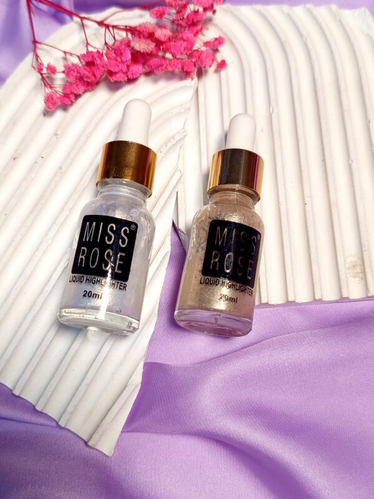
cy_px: 250
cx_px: 187
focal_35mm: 33
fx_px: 475
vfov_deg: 55.4
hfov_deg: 42.9
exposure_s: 1/60
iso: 324
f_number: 1.7
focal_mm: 5.24
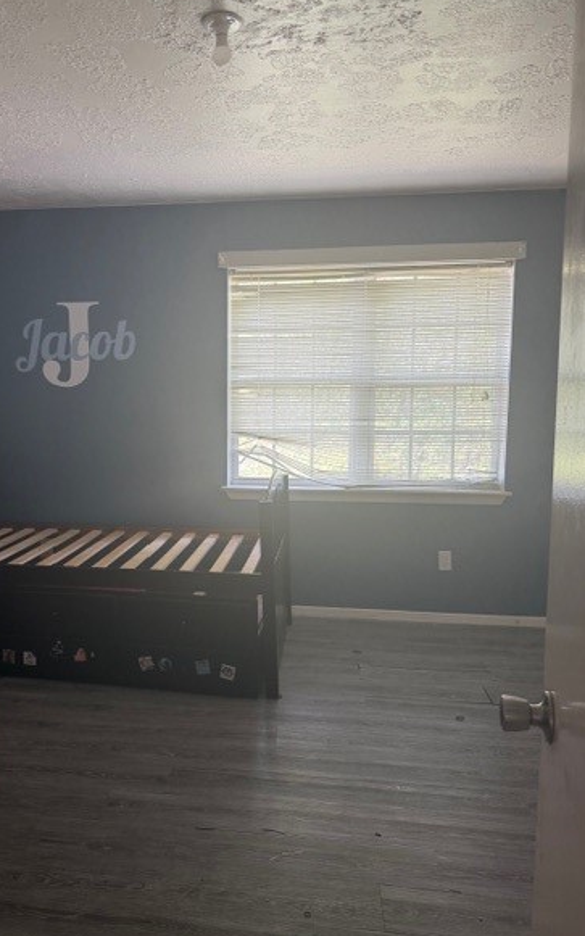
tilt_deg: -6.5
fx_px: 714
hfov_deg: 44.2
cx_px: 218
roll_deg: -0.8
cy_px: 469
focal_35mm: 28
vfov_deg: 66.5
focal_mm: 6.76
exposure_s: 1/106
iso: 200
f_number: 1.78
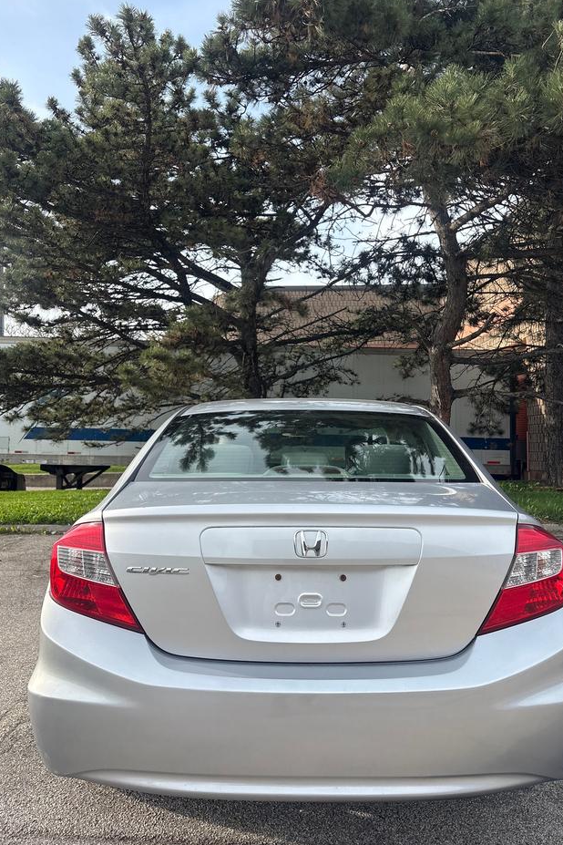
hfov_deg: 46.4
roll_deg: +0.4
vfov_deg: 65.5
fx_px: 657
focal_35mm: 28
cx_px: 292
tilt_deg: +4.4
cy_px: 414
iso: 50
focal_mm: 5.96
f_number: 1.6
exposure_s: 1/1217
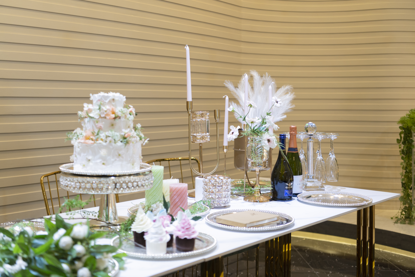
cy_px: 138
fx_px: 530
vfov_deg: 29.3
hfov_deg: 42.7
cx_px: 208
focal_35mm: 46
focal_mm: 46
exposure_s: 1/125
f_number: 2.8
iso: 800
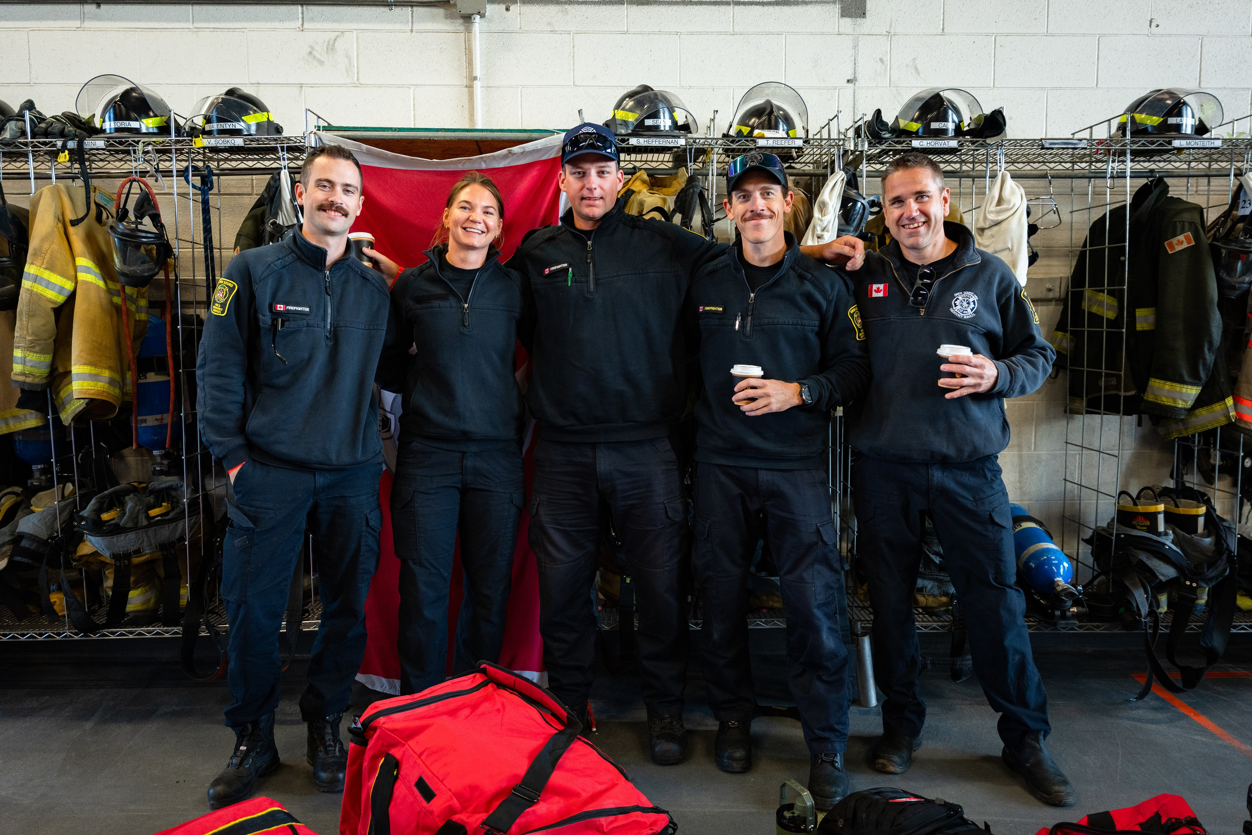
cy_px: 421
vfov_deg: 46.3
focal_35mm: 28
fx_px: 975
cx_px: 642
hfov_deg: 65.4
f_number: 2.8
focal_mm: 26.6
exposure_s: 1/200
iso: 800
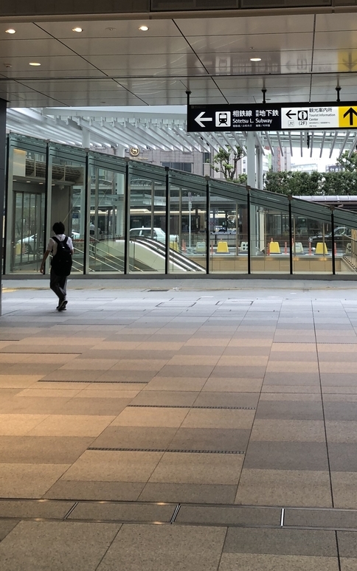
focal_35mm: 46
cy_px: 150
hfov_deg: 27.9
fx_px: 716
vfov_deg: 42.3
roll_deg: -0.4
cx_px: 232
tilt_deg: +9.5
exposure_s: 1/50
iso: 20
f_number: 1.8
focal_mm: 3.99
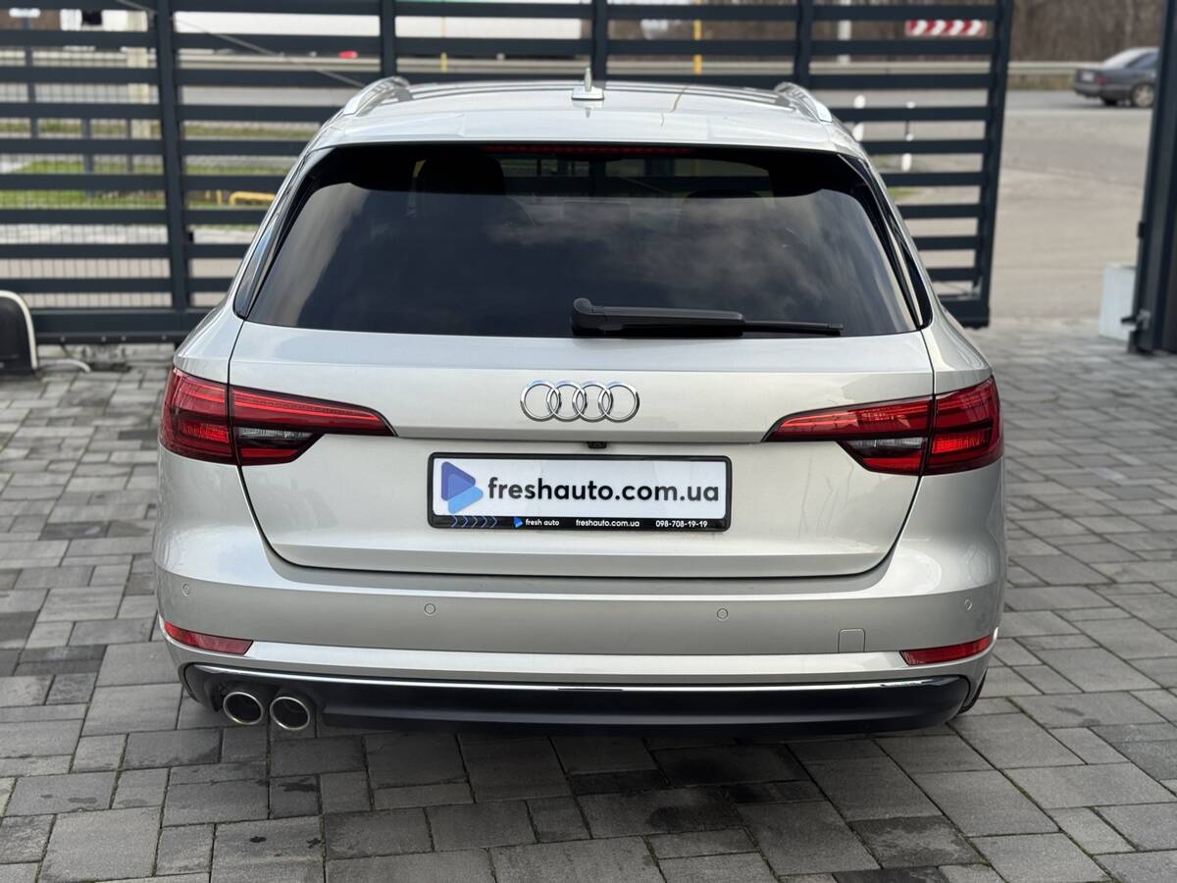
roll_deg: -0.5
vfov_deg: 30.3
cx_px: 588
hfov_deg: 39.7
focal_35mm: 48
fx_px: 1632
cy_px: 442
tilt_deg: -13.5
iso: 64
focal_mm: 6.76
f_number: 1.78
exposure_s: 1/792
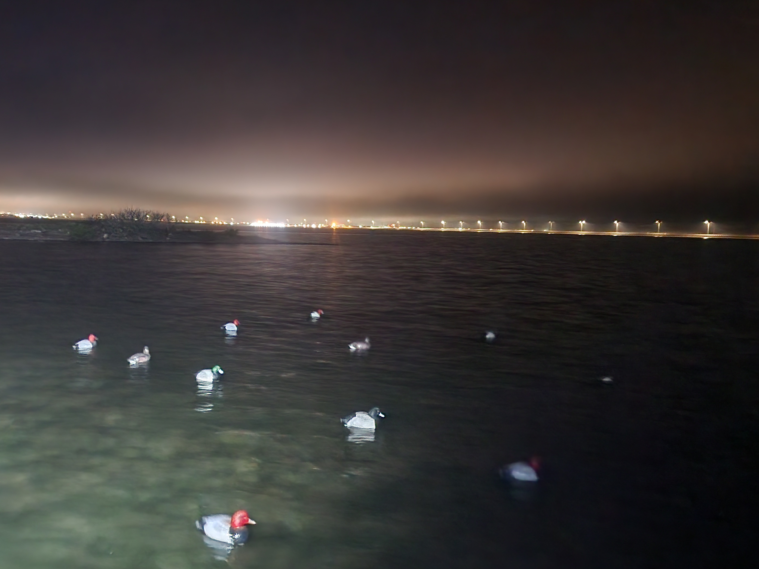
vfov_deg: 42.9
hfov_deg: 54.0
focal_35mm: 33
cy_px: 293
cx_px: 241
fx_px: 724
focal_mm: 6.4
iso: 2000
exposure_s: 1/6
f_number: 1.8
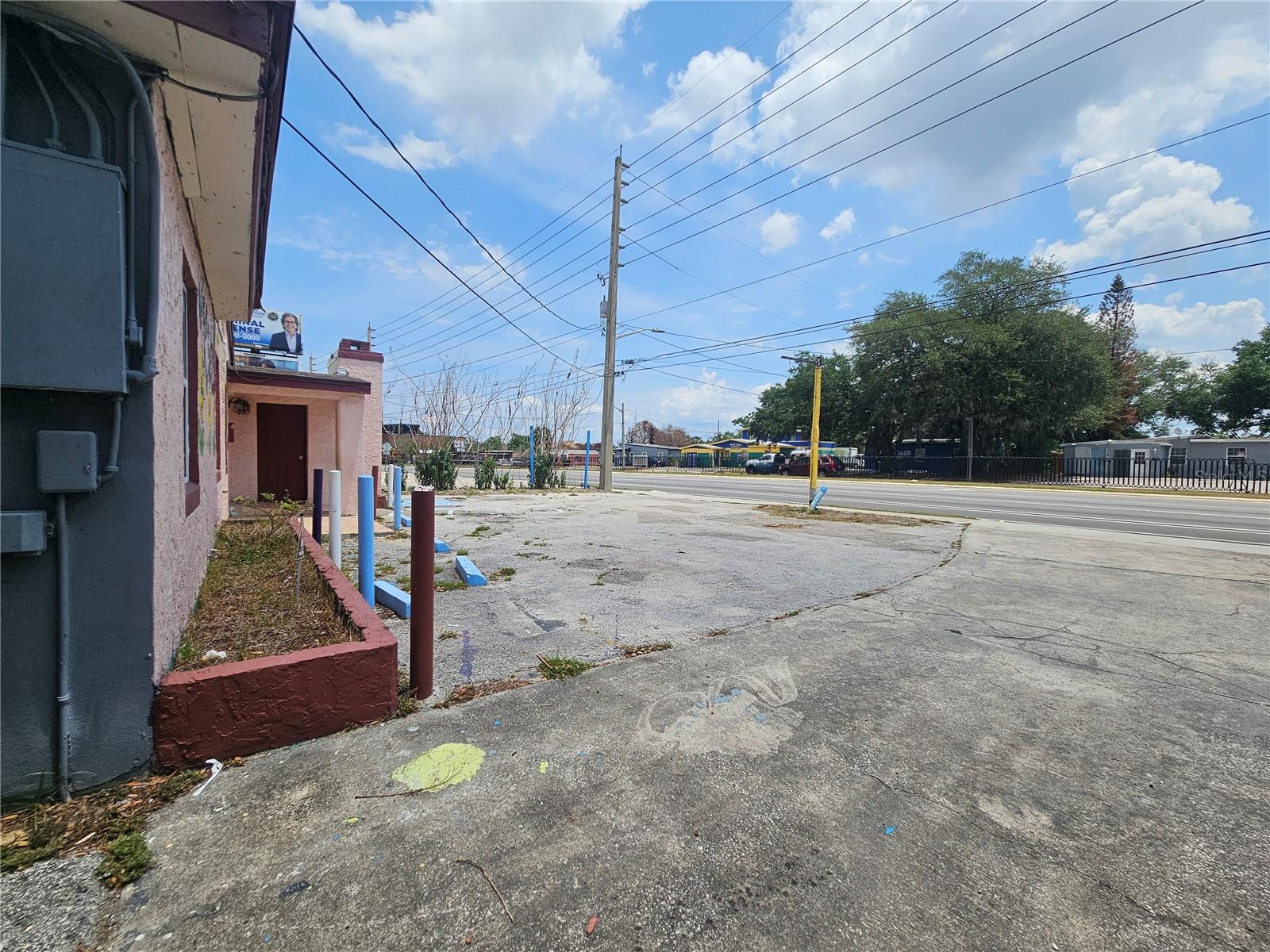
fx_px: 477
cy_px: 476
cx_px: 635
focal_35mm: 13
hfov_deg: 106.2
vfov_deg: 89.9
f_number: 2.2
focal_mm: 2.2
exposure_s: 1/3628
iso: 50
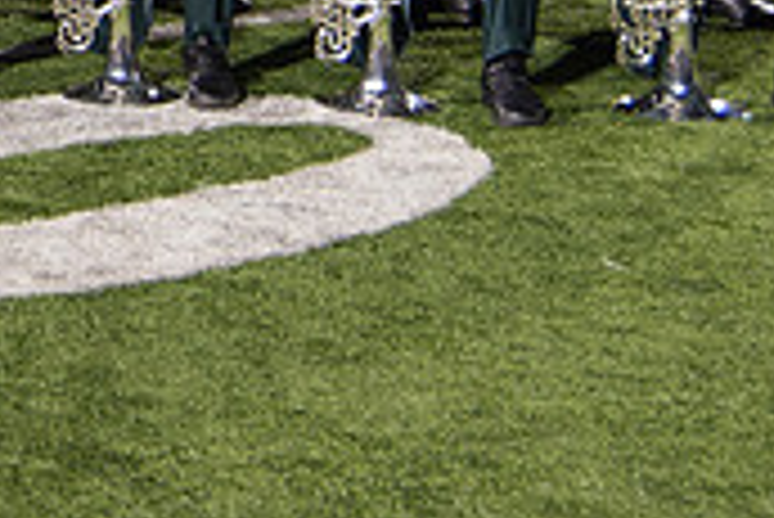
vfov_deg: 8.8
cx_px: -247
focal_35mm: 152
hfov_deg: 13.0
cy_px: -281
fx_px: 3271
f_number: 5
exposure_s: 1/20
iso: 1000
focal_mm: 38
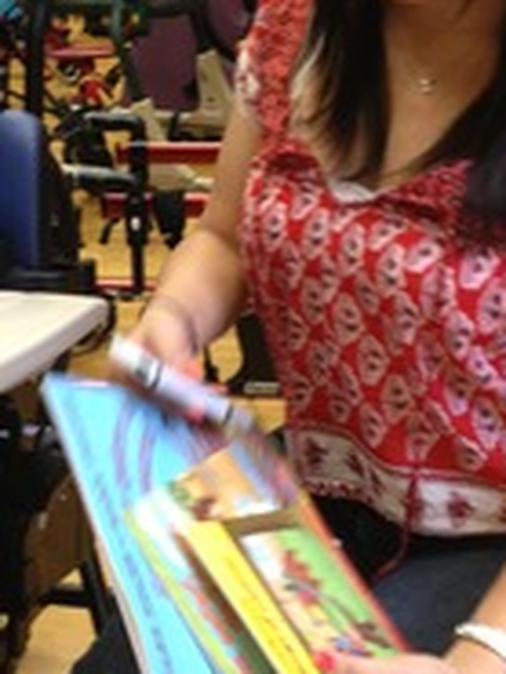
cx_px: 127
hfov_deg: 19.8
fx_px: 1441
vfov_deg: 26.3
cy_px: 284
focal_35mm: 74
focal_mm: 4.28
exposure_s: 1/20
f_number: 2.4
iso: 125
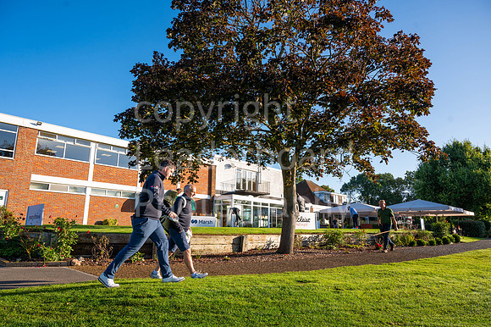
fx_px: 327
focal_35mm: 24
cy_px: 164
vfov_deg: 53.1
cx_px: 246
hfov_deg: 73.8
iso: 320
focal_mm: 24
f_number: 6.3
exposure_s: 1/500
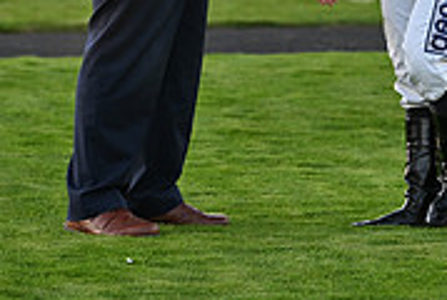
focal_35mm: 453
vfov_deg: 3.0
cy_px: -179
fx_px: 5634
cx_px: 365
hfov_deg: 4.5
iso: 640
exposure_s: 1/800
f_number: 3.5
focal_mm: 140
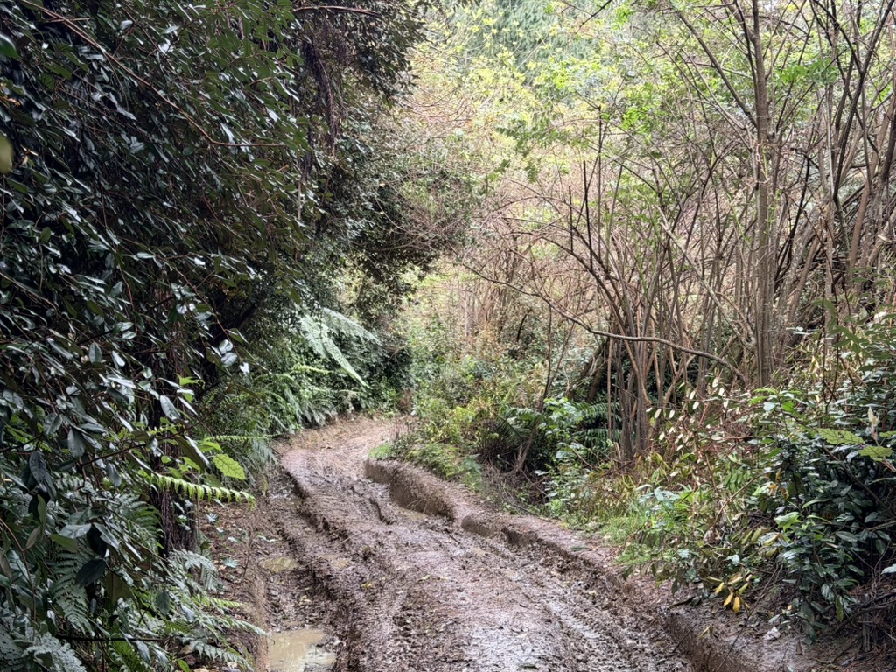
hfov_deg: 39.7
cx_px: 448
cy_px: 336
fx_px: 1242
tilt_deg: +4.2
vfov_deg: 30.3
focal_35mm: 48
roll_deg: +0.8
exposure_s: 1/132
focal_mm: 6.76
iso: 50
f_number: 1.78
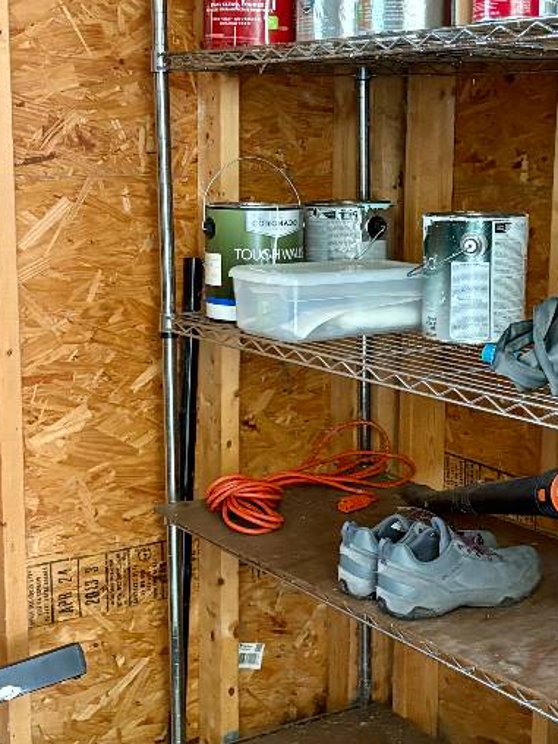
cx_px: 393
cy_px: 335
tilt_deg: -8.0
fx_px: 1247
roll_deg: -0.8
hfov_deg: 25.0
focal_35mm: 58
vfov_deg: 33.2
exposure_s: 1/58
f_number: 1.6
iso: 500
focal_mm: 5.96
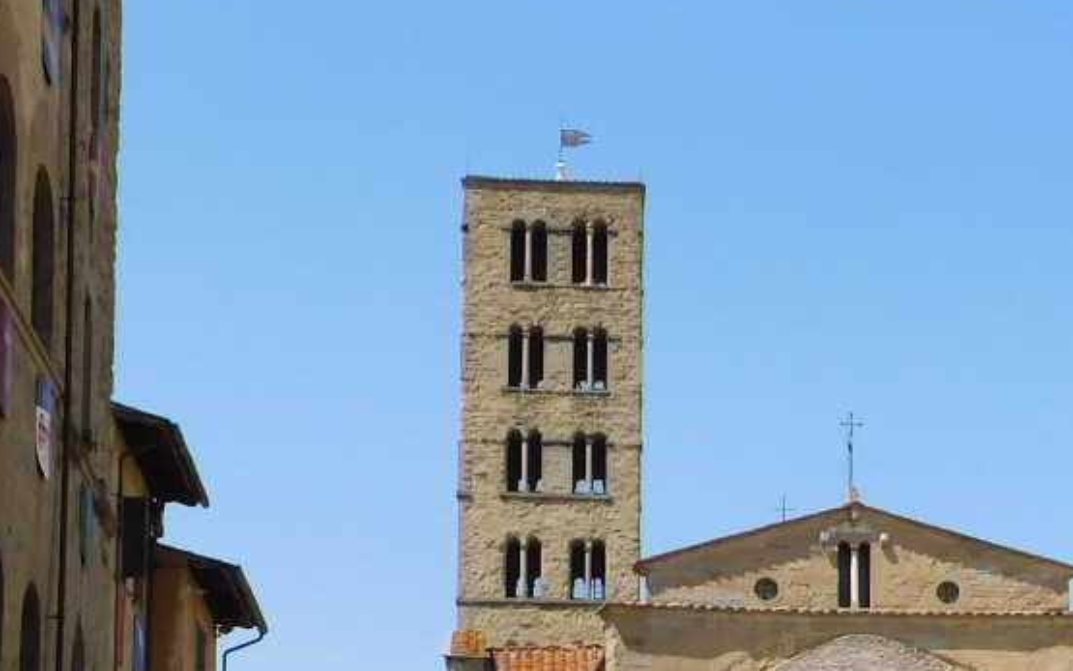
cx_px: 775
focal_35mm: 77
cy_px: 839
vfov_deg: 16.2
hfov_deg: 26.5
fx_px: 2252
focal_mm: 4.9
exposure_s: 1/1500
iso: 125
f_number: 3.2
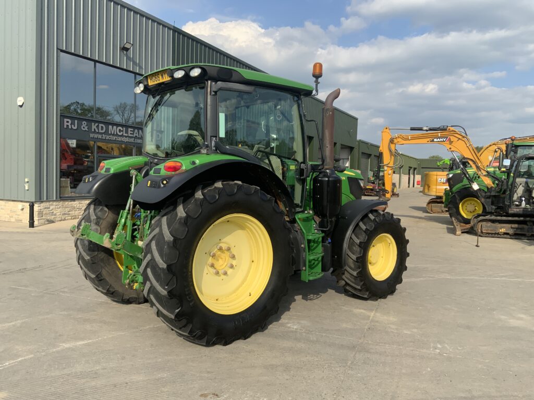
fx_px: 447
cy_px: 200
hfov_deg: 61.7
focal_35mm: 29
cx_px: 267
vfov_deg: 48.2
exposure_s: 1/1412
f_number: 1.8
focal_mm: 3
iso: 16
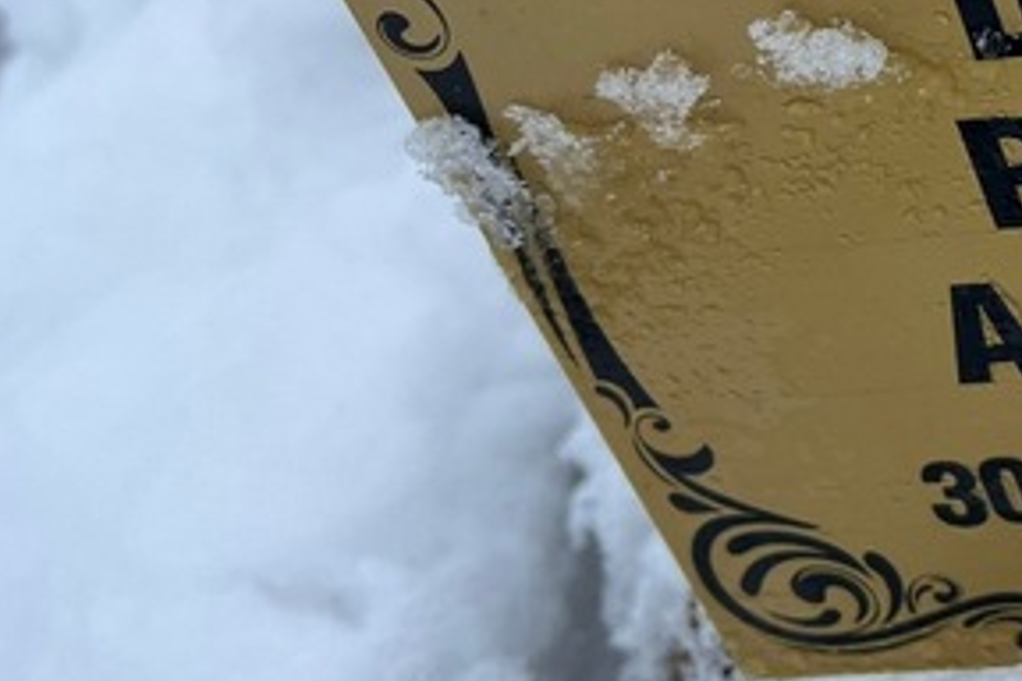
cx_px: 1405
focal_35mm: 75
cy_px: 18
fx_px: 2129
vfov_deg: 17.8
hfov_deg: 23.2
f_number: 1.5
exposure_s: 1/544
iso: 50
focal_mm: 5.7
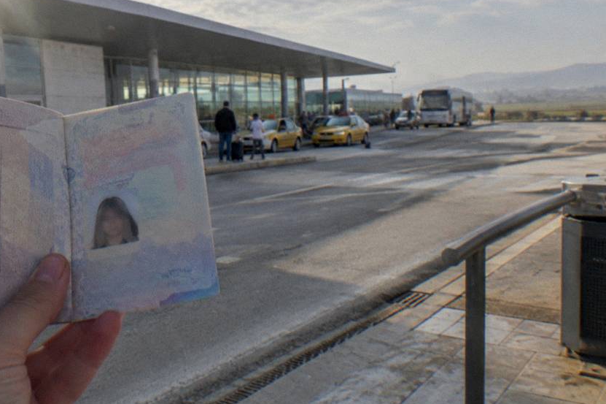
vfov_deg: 22.9
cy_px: 165
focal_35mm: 59
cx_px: 276
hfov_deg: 33.9
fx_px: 993
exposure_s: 1/800
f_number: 5.6
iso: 200
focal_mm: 49
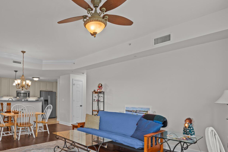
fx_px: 146
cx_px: 80
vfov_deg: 54.2
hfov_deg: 74.3
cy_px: 99
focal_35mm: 23
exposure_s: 1.6
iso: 100
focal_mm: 14
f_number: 9
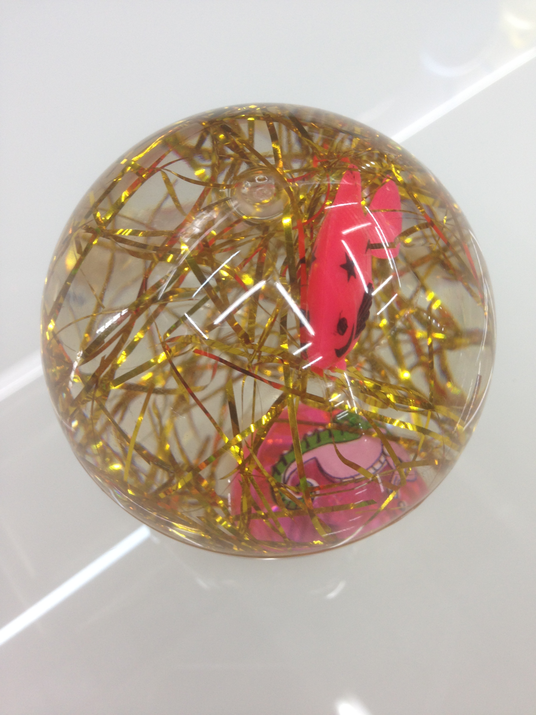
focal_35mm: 33
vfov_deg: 55.4
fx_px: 681
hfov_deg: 42.9
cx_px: 268
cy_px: 358
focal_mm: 4.12
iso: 50
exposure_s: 1/20
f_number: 2.4
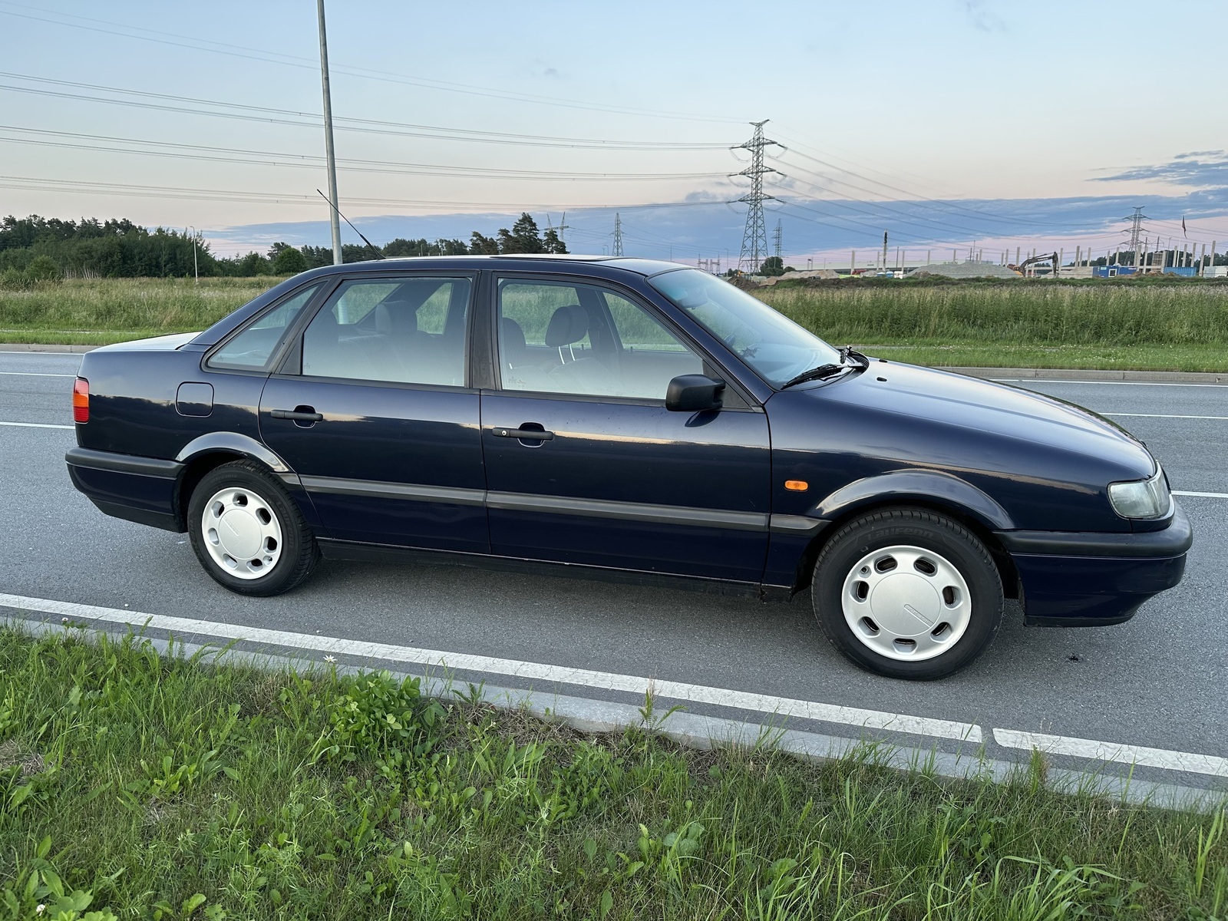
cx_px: 614
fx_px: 851
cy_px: 460
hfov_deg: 71.6
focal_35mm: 24
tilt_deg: -11.1
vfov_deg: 56.8
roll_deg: +0.8
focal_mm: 6.86
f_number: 1.78
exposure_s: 1/121
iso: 80
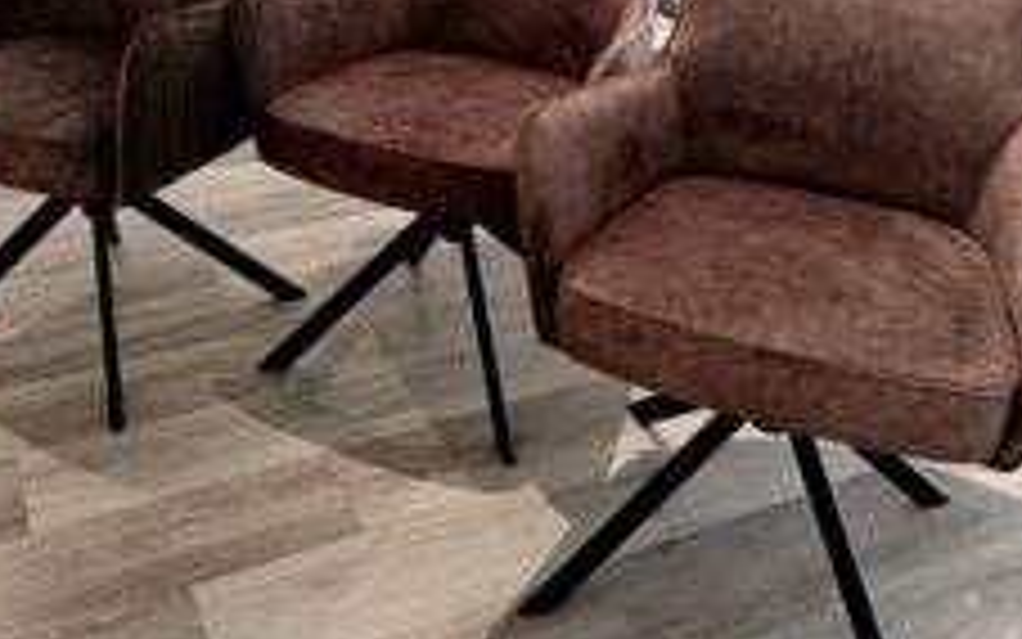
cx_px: 473
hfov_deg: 49.2
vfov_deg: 31.7
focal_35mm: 40
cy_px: 200
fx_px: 1114
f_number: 1.7
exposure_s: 1/99.9
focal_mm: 5.24
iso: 1000
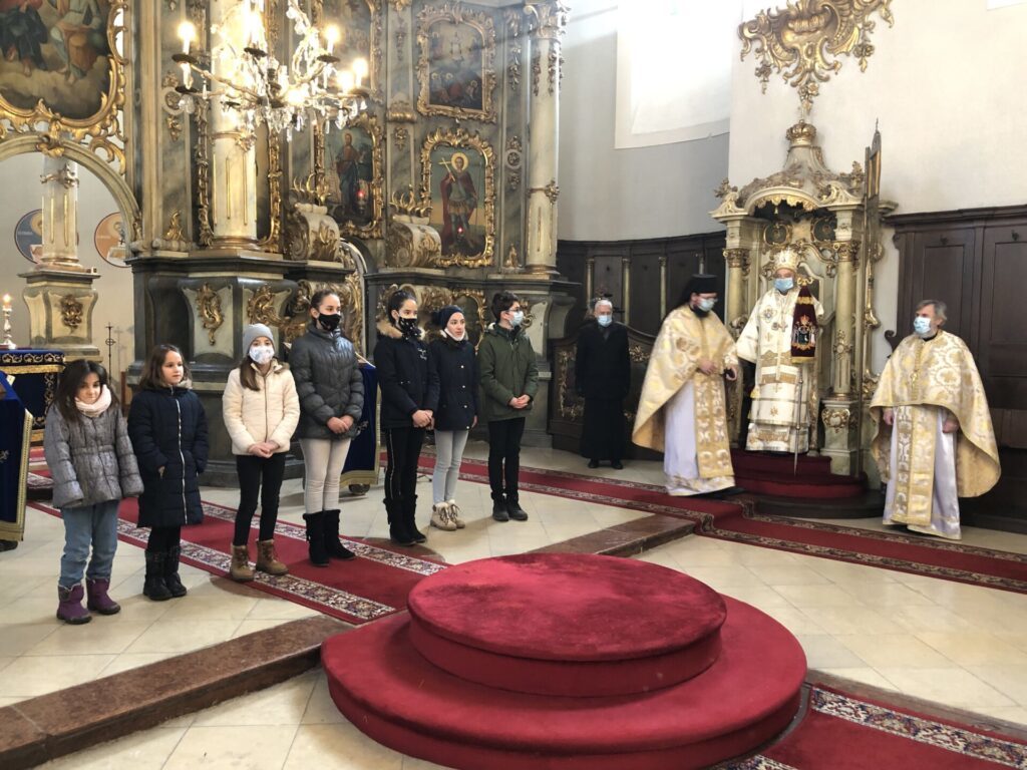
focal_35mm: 28
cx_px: 514
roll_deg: -0.9
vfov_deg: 49.7
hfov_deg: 63.4
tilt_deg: -1.7
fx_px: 831
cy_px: 385
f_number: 1.8
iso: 100
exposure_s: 1/9
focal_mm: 3.99
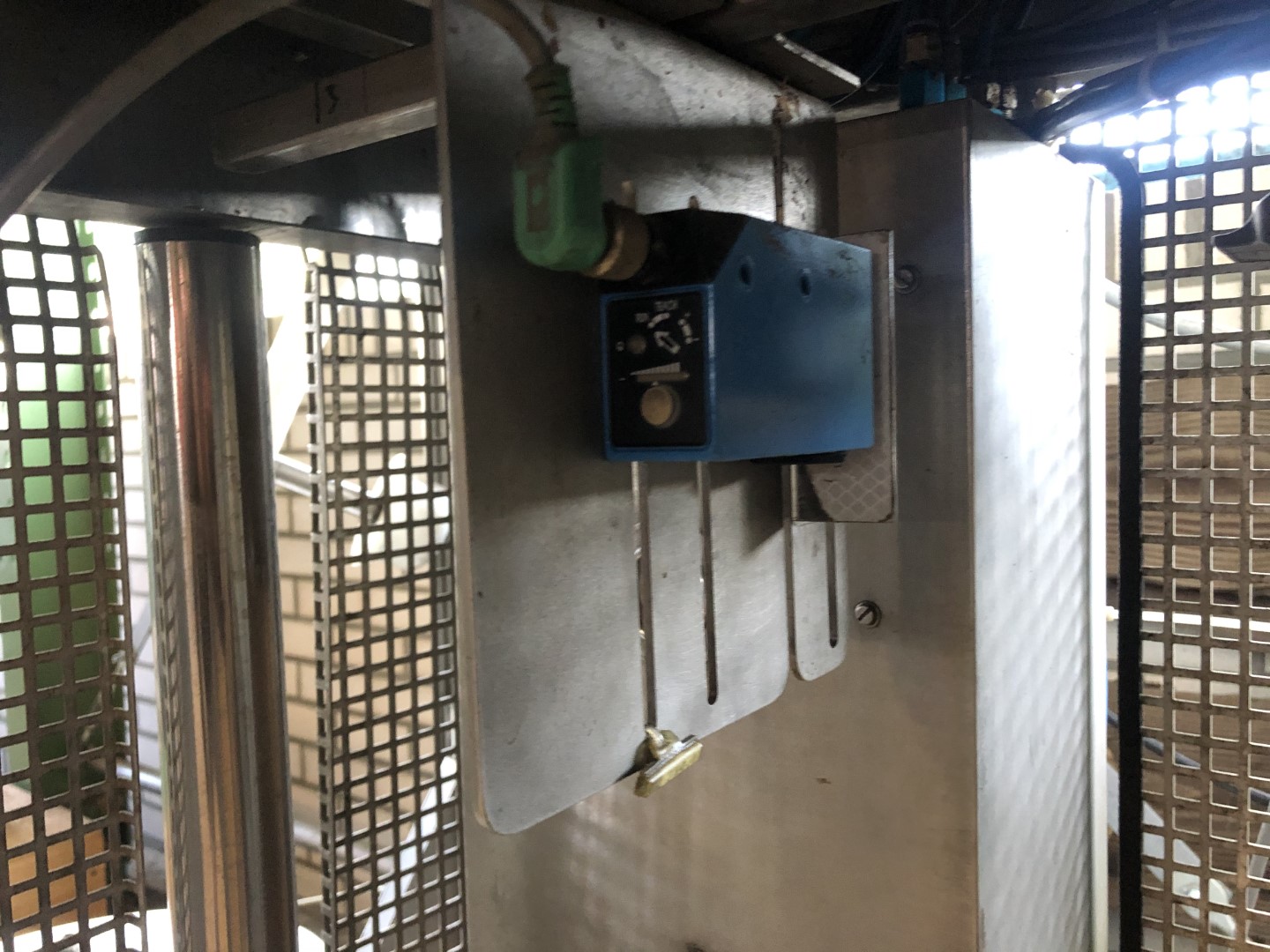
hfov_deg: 63.4
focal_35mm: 28
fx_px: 1027
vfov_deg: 49.7
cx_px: 635
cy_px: 476
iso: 100
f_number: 1.8
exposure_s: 1/9
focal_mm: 4
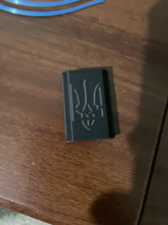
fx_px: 168
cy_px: 112
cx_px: 84
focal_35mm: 26
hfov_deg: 53.1
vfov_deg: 67.3
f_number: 1.6
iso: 800
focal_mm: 4.2
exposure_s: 1/24
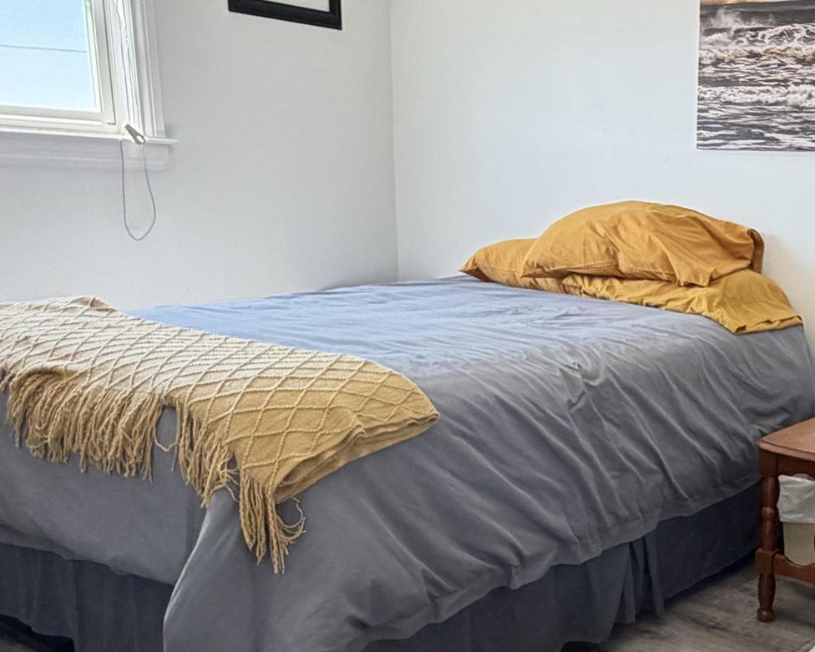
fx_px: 1037
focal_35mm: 43
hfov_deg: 39.6
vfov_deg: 34.5
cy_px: 447
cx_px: 743
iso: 200
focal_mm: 2.22
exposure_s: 1/60
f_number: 2.2
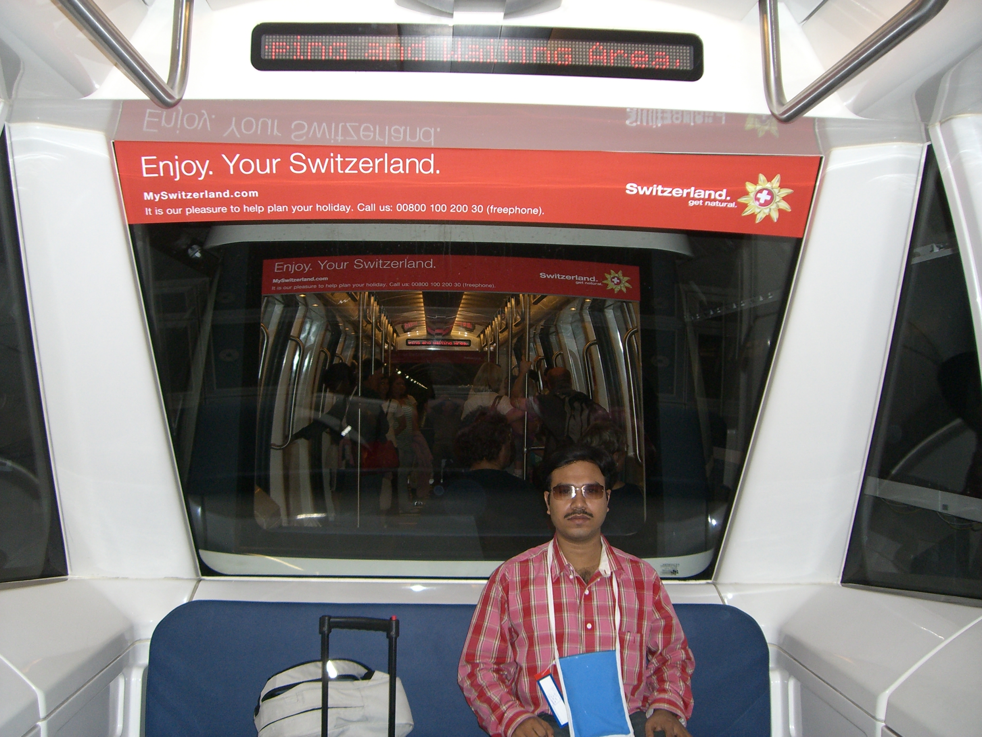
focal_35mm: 38
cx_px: 491
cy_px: 368
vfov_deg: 37.7
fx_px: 1078
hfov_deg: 49.0
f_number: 2.7
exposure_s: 1/60
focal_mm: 6.2
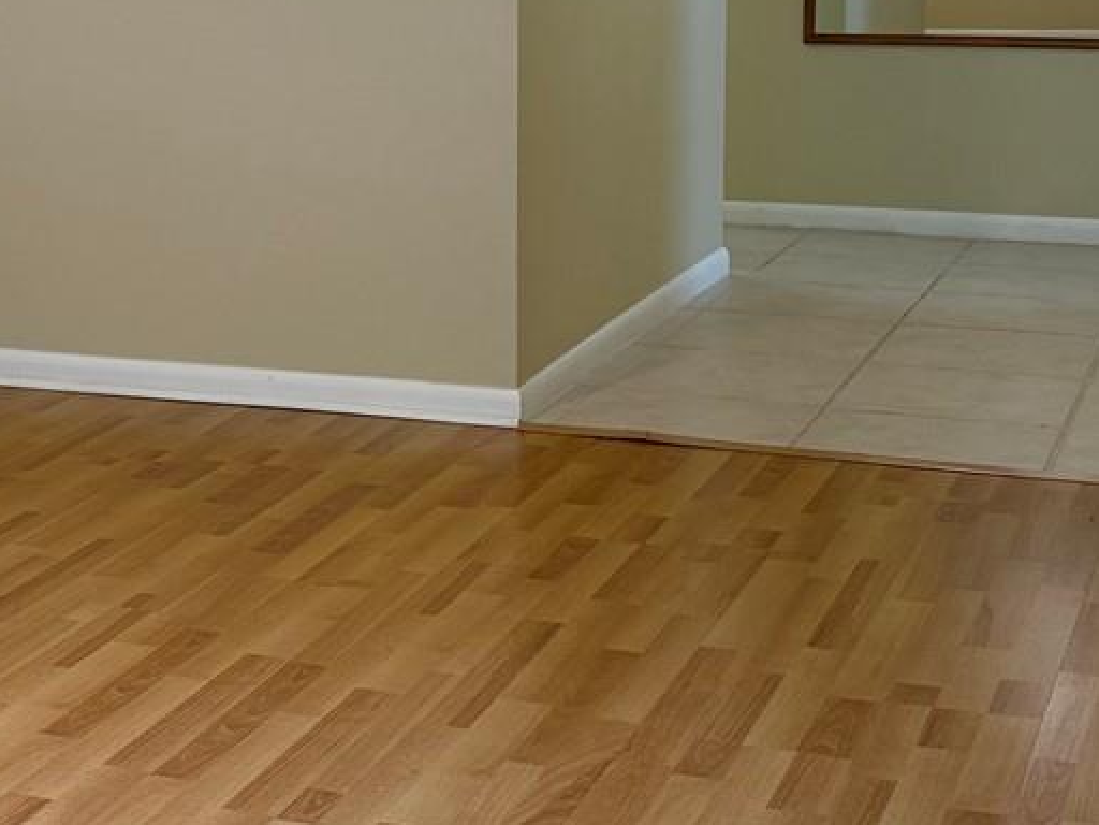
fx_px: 2381
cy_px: 127
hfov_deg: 25.4
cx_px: 182
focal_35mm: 75
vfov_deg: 19.4
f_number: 1.78
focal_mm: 6.76
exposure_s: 1/60
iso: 160
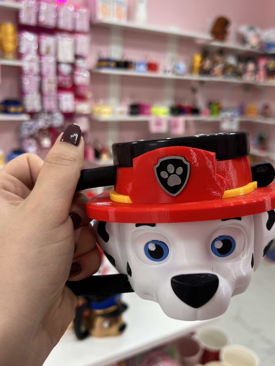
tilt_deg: -17.7
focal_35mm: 33
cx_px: 161
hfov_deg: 42.8
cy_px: 203
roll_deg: -4.0
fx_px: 350
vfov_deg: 55.2
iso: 40
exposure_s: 1/121
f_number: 1.5
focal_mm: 5.7
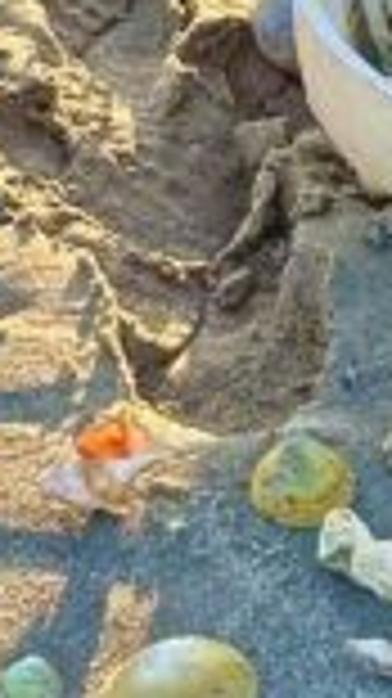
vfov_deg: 20.3
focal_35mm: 101
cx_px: 514
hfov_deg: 11.6
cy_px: -41
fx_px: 1869
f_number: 2.2
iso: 40
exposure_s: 1/485
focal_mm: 2.22
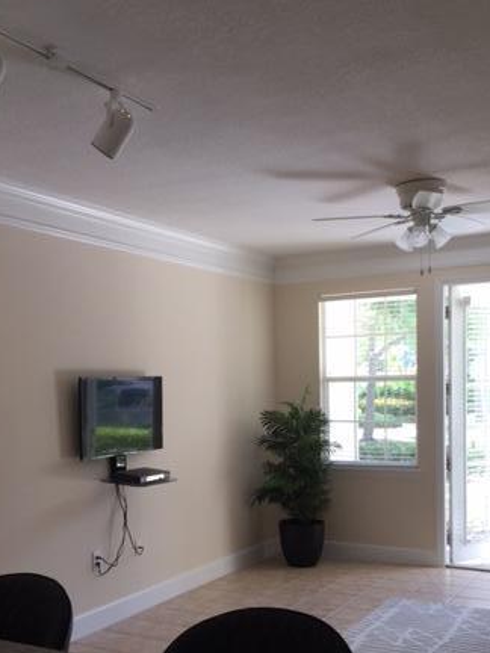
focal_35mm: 43
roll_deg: +0.8
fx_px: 812
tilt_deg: -1.2
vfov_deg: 43.2
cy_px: 435
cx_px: 203
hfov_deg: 33.5
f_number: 2.2
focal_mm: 4.15
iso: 32
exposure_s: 1/120
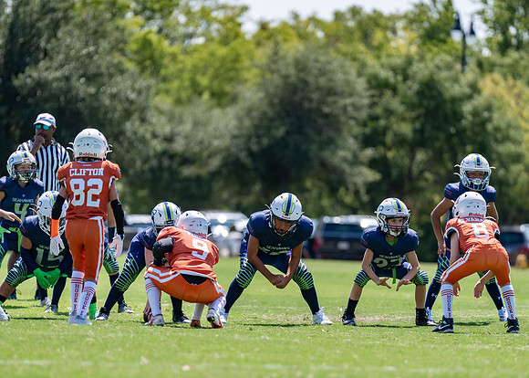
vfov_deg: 5.4
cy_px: 204
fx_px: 3998
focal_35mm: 266
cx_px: 293
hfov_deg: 7.6
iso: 100
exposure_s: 1/1000
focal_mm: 200
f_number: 3.2
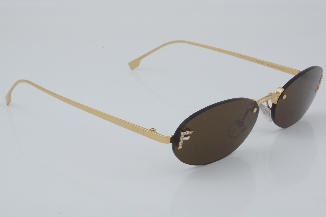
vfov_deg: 18.2
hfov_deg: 27.0
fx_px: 679
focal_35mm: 75
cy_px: 108
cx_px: 163
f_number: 32
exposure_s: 1/4
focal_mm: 50
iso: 100
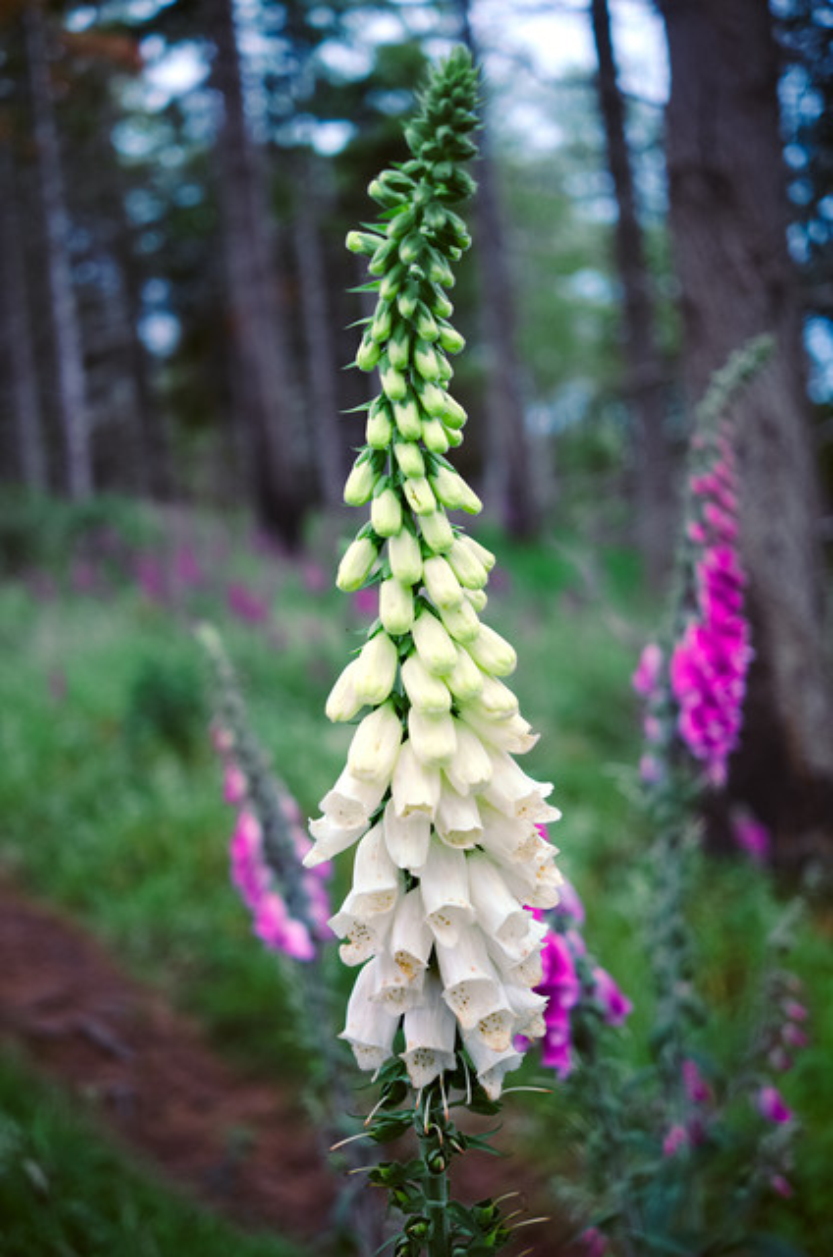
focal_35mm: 41
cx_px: 416
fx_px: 1429
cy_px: 628
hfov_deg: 32.5
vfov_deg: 47.5
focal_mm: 27
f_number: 2.8
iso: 200
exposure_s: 1/480
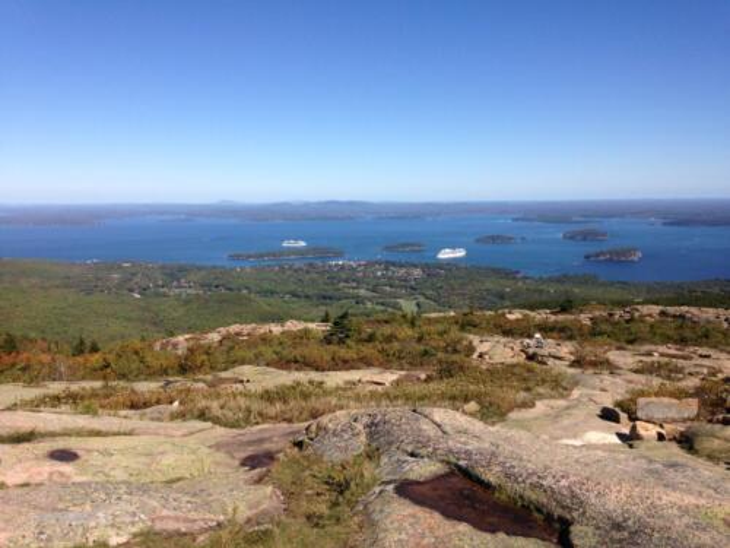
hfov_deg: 55.4
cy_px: 274
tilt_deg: -8.2
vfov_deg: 42.9
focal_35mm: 33
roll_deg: +0.3
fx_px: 696
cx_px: 365
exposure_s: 1/2169
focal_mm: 4.12
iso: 50
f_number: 2.4
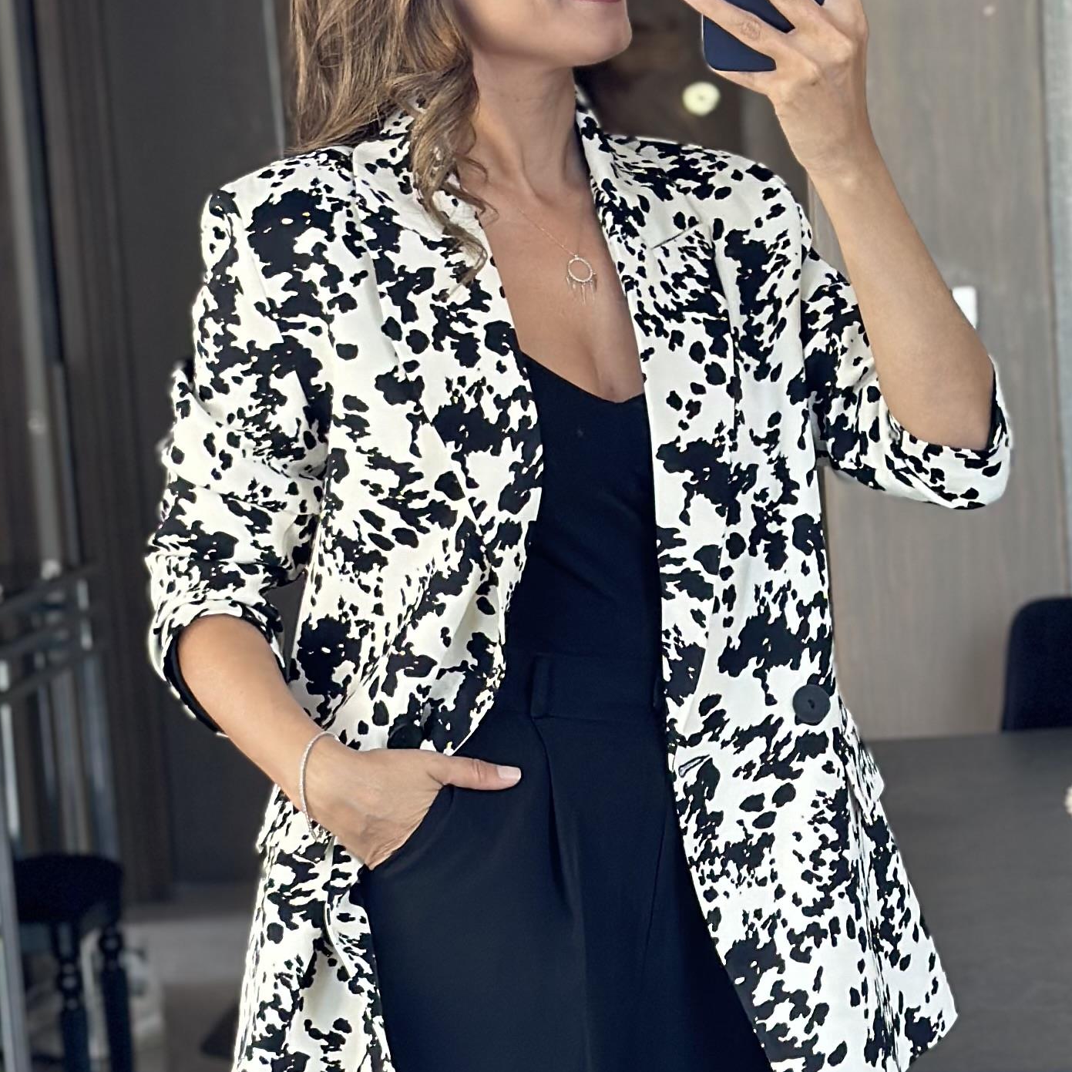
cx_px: 561
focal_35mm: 123
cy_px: 910
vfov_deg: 14.1
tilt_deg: -17.0
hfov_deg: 14.2
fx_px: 4310
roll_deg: +3.9
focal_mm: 6.86
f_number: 1.78
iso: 160
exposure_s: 1/60
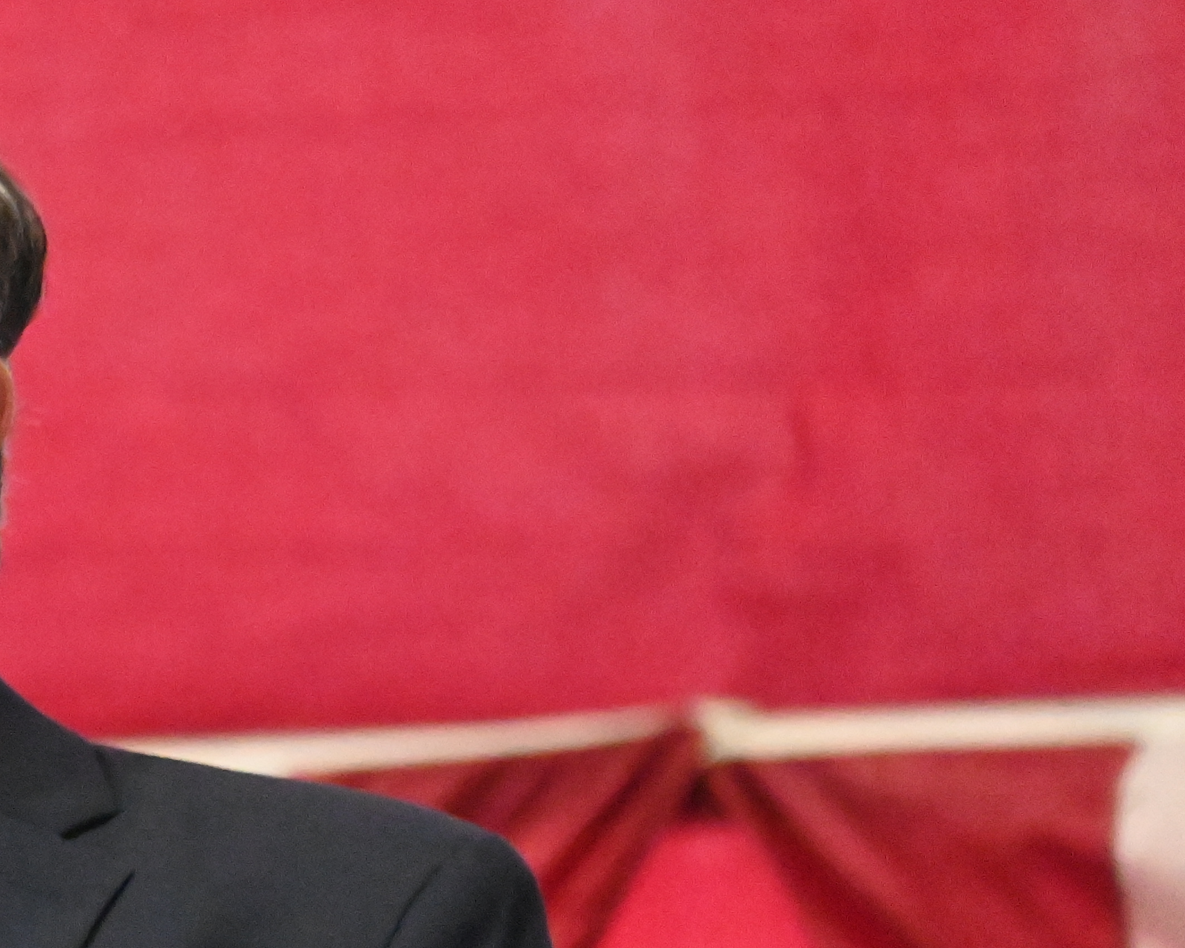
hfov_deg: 2.1
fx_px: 32336
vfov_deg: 1.7
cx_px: -277
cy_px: 746
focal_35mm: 922
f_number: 6.3
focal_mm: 250
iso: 12800
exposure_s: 1/80
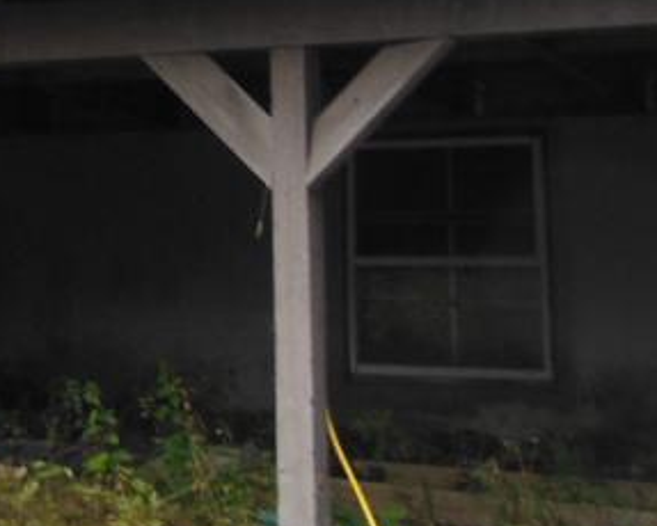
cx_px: -284
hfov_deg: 17.4
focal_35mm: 101
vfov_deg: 14.8
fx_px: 1965
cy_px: -103
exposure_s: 1/50
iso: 125
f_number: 3.7
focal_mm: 5.2
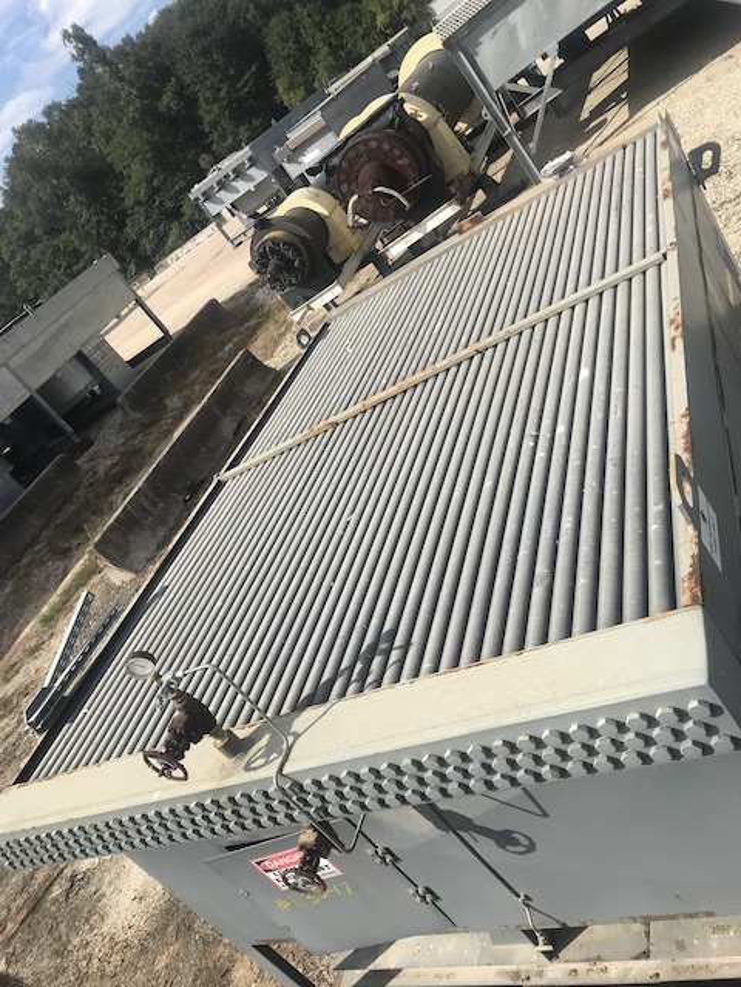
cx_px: 370
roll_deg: +38.3
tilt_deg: -19.8
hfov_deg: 49.7
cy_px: 494
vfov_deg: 63.4
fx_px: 799
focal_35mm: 28
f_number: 1.8
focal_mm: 3.99
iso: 20
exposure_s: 1/3546
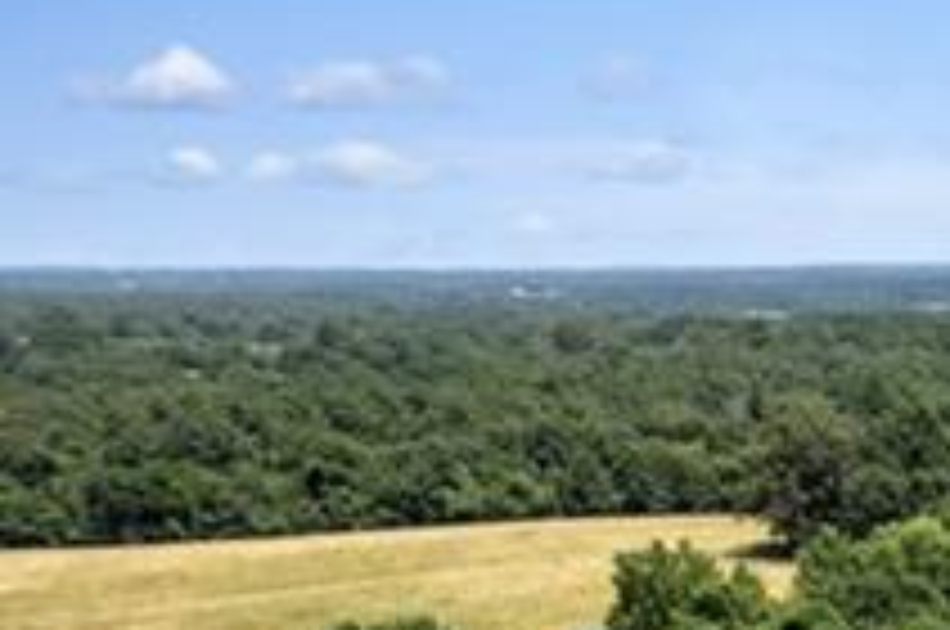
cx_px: 2197
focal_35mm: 107
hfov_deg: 14.1
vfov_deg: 11.4
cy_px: 1294
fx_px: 2819
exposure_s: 1/500
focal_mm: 8.38
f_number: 2.8
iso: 110
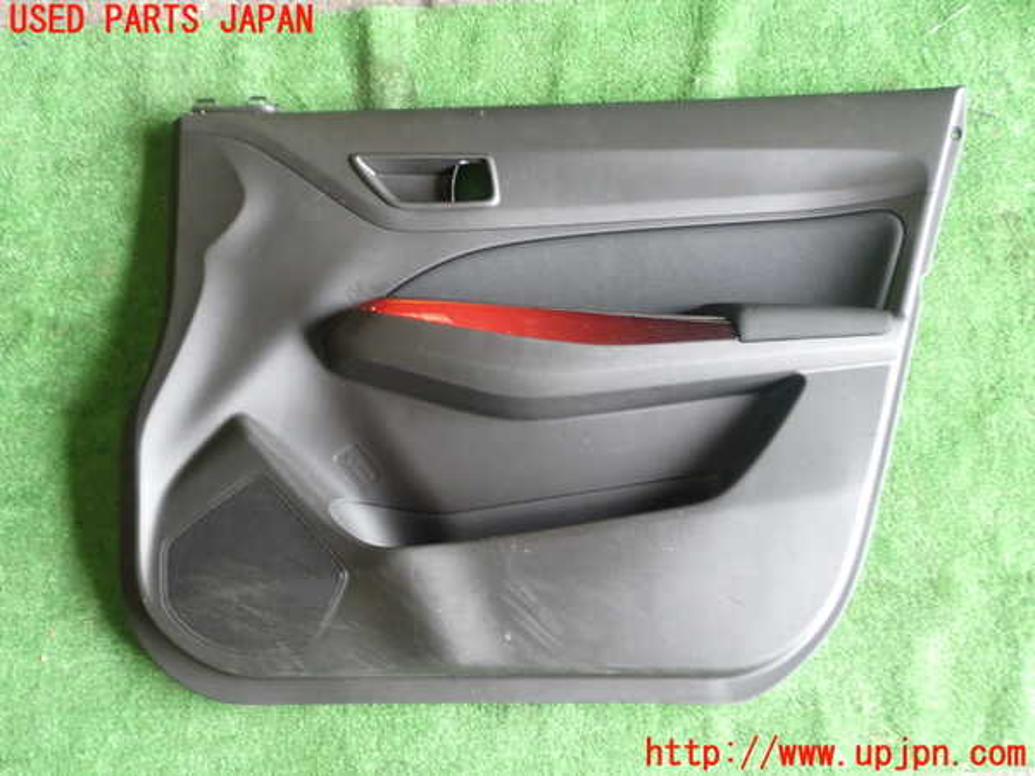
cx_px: 518
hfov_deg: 56.8
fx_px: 957
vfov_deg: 44.2
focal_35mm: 32
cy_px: 388
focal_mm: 5.79
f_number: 2.4
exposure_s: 1/30
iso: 200
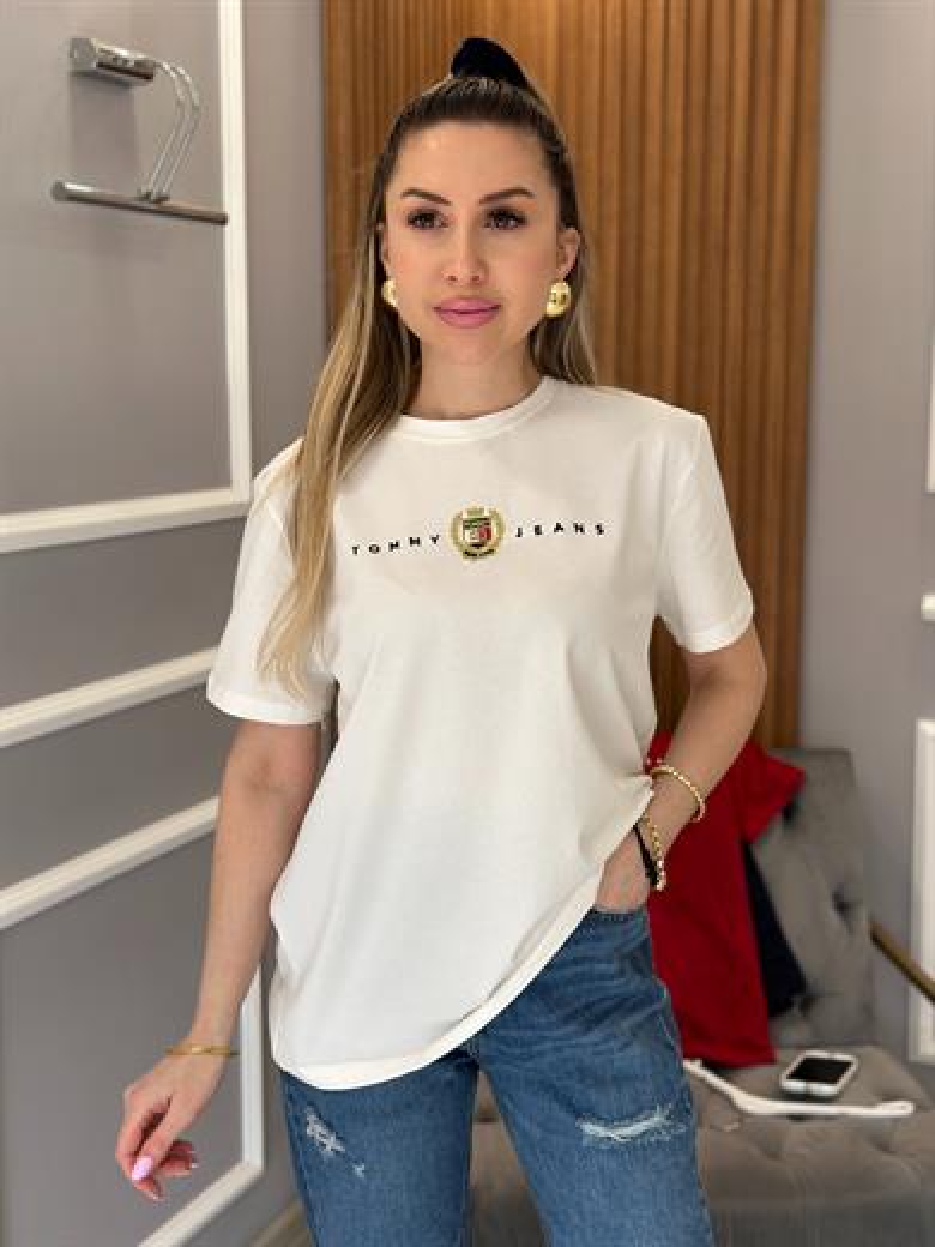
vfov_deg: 39.7
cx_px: 468
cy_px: 624
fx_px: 1729
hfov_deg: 30.3
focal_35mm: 48
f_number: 1.78
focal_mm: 6.86
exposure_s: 1/144
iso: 64
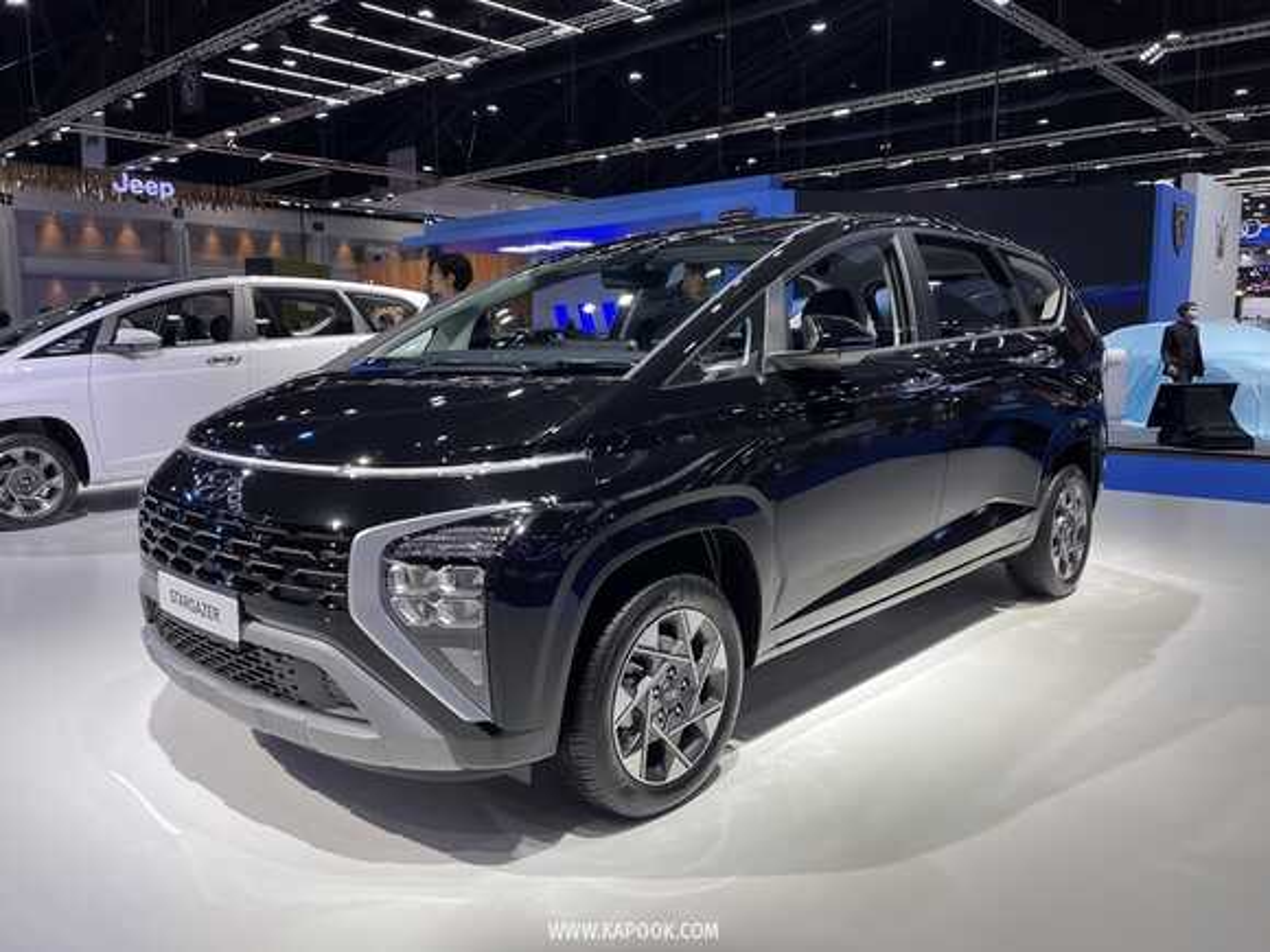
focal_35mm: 26
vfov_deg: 53.1
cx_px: 635
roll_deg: +0.6
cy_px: 476
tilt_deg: -7.8
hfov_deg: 67.3
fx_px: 954
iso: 32
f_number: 1.6
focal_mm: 5.1
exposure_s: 1/153
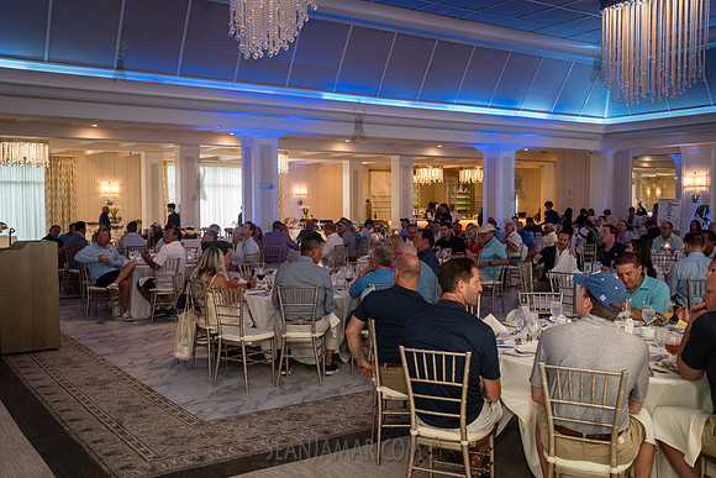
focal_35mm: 35
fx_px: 696
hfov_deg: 54.4
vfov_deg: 37.9
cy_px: 239
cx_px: 358
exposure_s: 1/200
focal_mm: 35
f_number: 4
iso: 1600
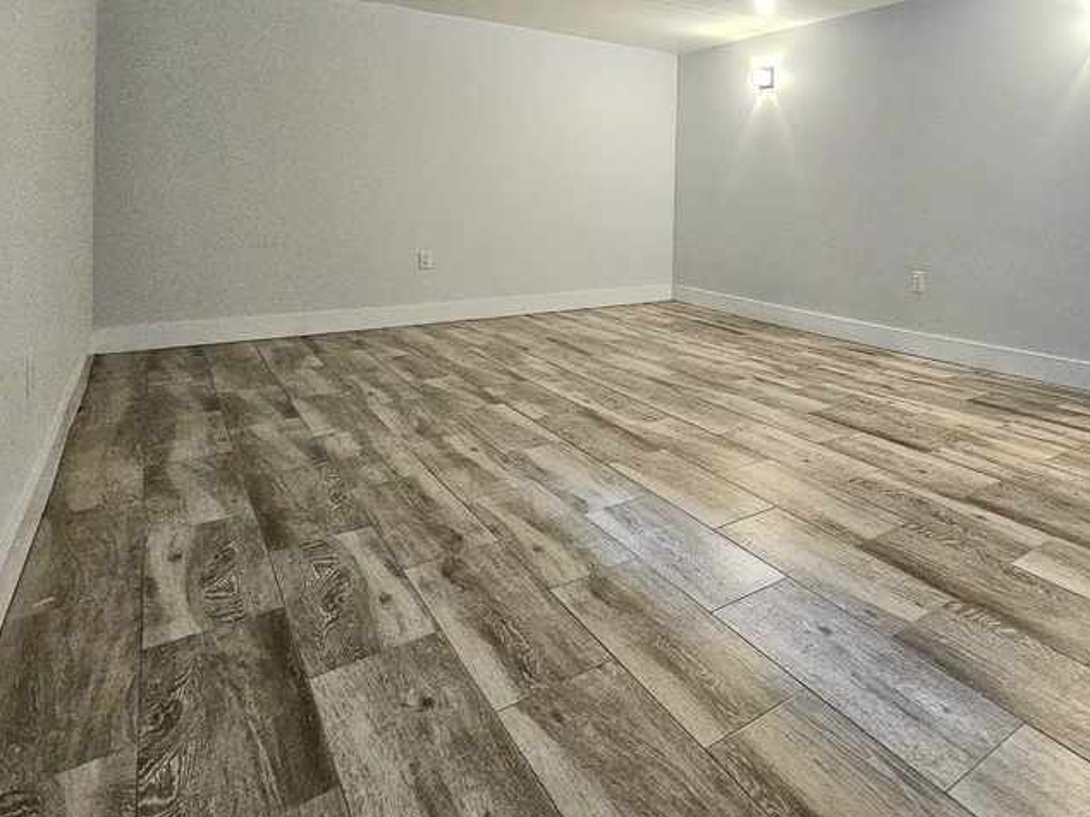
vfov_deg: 59.6
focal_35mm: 21
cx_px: 822
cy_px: 193
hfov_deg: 73.3
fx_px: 661
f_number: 2.2
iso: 500
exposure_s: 1/30
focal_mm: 2.2
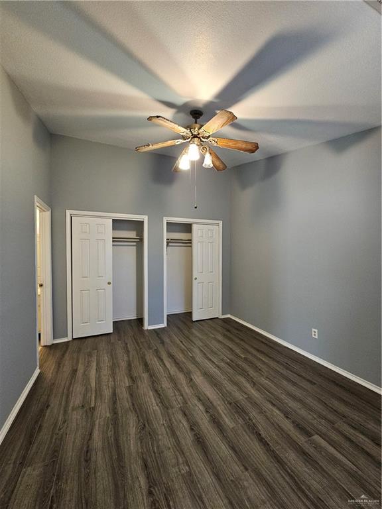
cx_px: 191
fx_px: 191
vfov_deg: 106.2
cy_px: 254
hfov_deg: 89.9
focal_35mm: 13
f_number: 2.2
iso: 400
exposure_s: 1/60
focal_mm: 2.2
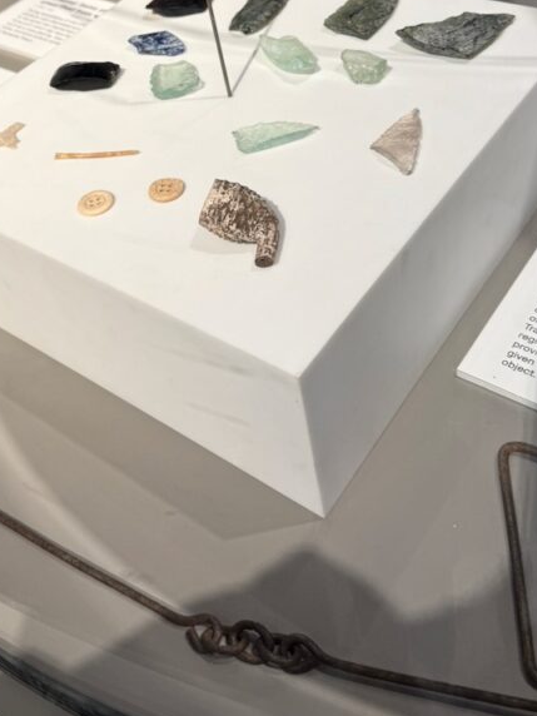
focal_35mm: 43
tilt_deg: -37.8
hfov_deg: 33.5
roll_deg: +12.4
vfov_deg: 42.5
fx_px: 889
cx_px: 223
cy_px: 180
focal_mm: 6.76
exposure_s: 1/100
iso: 64
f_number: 1.78
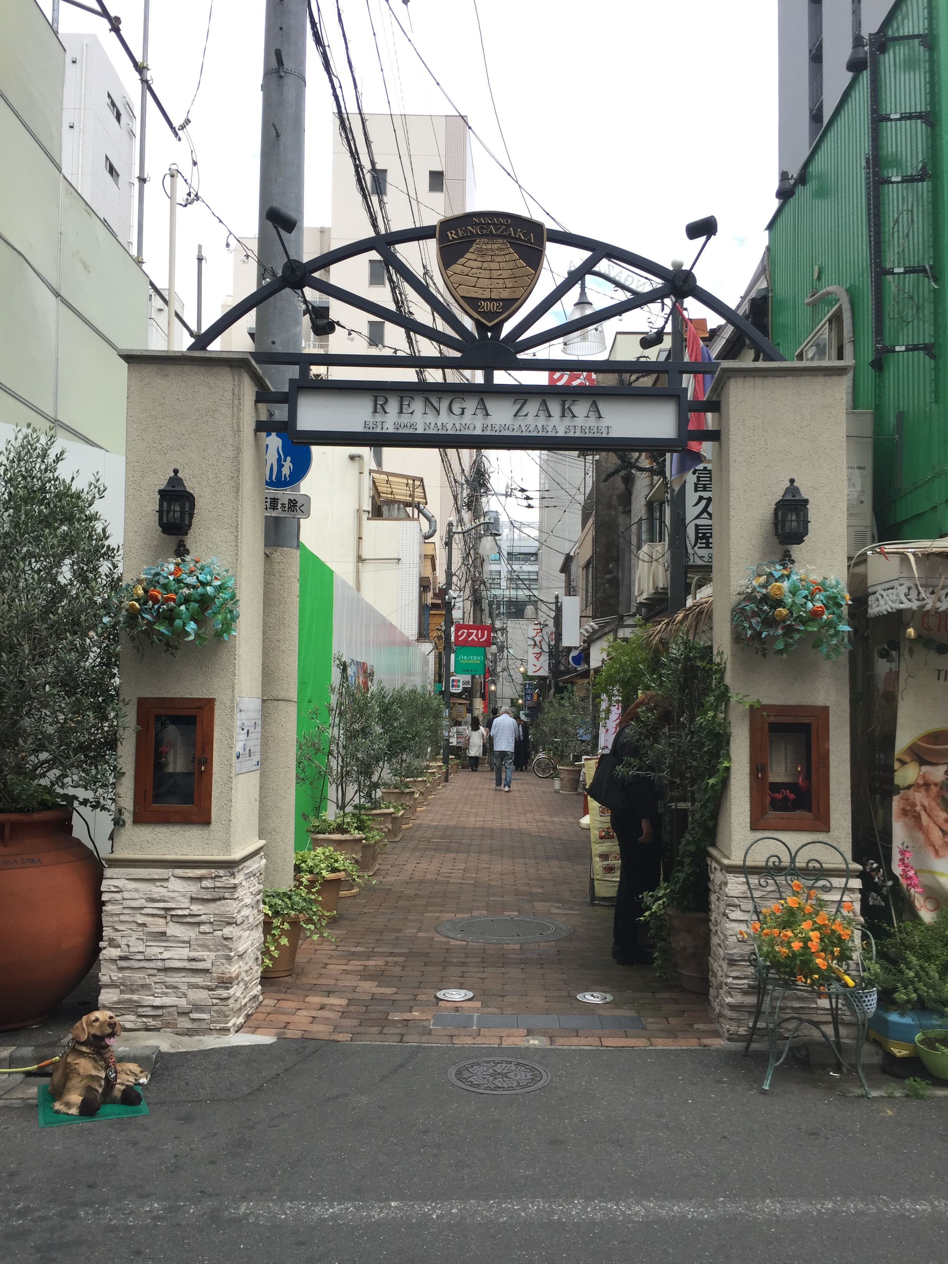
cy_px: 632
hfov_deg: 48.2
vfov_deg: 61.7
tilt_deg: +3.8
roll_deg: -0.7
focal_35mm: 29
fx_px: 1059
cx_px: 474
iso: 32
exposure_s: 1/920
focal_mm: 4.15
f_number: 2.2
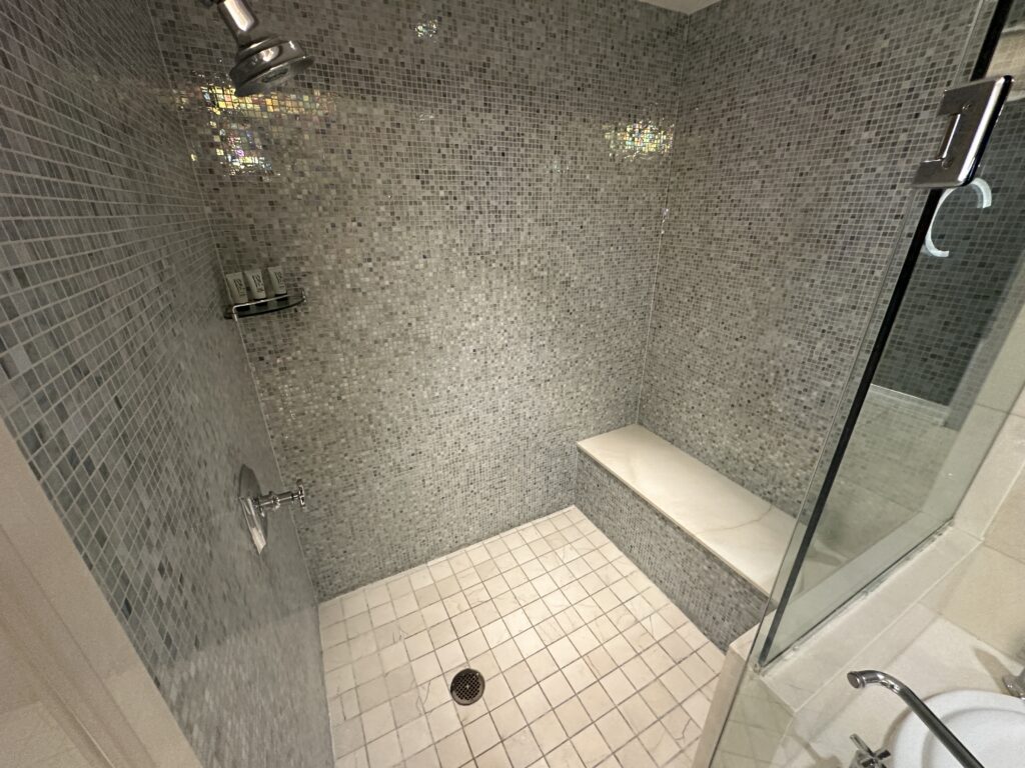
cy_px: 384
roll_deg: +1.5
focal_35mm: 14
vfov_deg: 85.7
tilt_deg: -22.8
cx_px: 512
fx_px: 415
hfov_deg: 102.1
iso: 500
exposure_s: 1/60
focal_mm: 2.22
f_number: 2.2
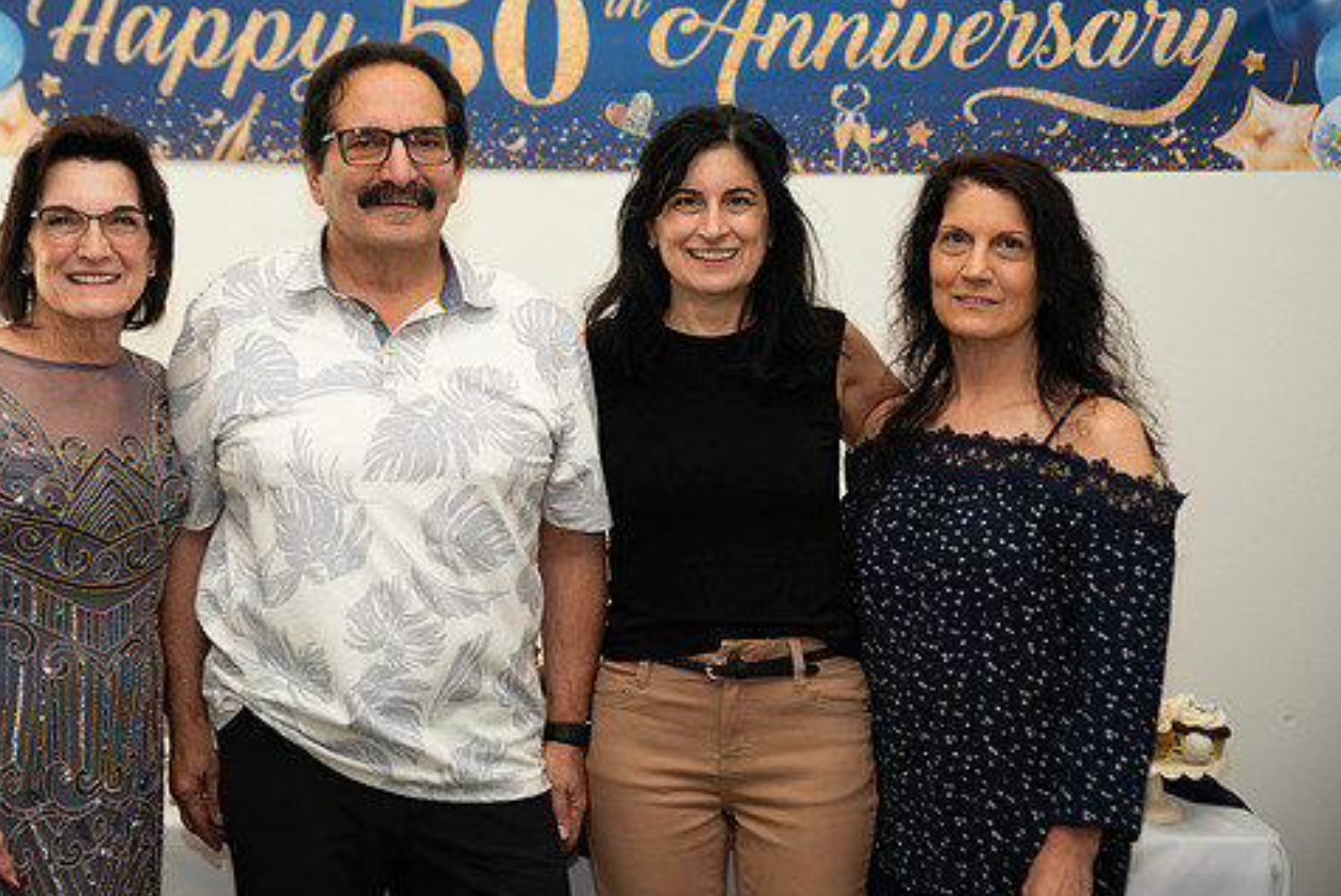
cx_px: 549
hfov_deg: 30.0
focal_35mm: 67
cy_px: 362
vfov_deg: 20.3
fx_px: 2497
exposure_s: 1/125
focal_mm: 55
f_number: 3.2
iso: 160
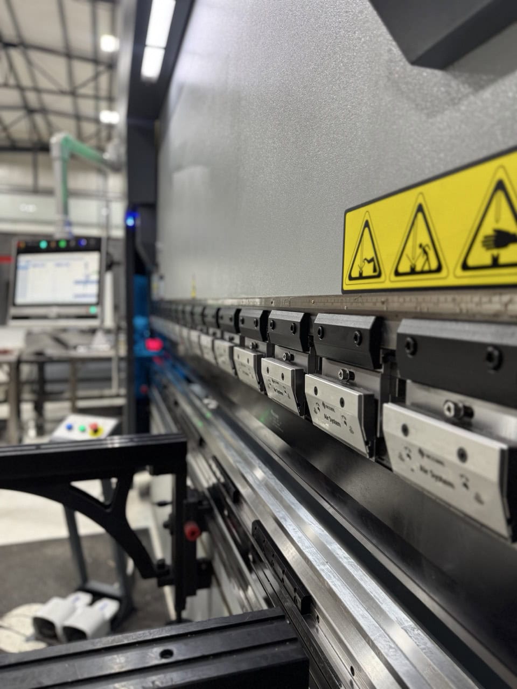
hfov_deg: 56.8
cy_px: 344
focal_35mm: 24
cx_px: 258
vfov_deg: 71.6
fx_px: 478
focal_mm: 6.8
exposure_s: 1/73
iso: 200
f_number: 1.8
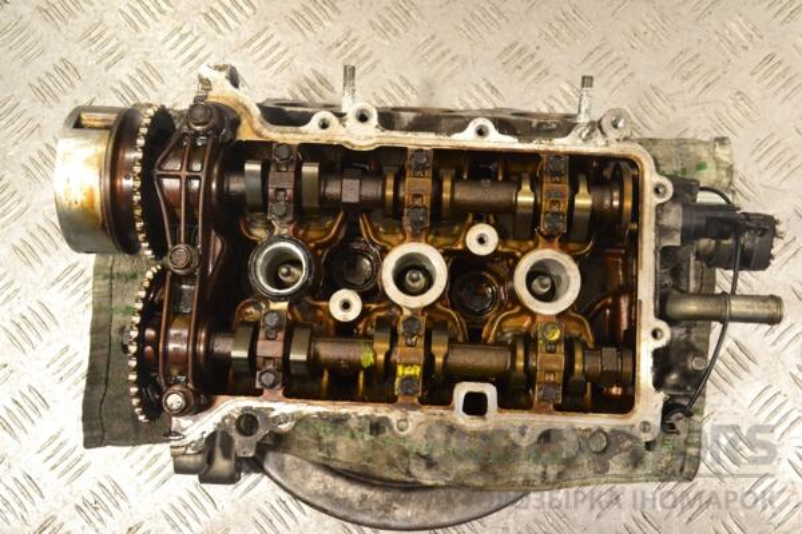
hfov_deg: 49.6
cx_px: 401
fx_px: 869
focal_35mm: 39
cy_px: 267
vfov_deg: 34.2
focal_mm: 26
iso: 3200
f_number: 9
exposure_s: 1/320
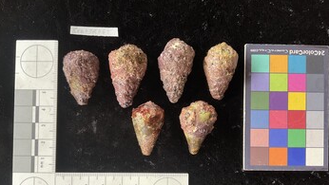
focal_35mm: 32
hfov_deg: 61.0
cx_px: 164
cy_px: 121
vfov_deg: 36.4
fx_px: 279
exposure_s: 1/60
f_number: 1.8
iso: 100
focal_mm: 3
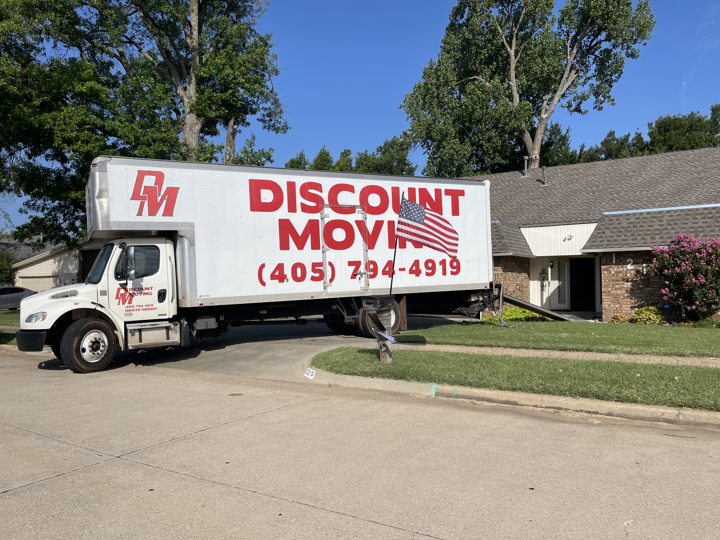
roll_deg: +0.3
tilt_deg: +1.7
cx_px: 360
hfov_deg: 67.3
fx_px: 541
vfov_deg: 53.1
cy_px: 270
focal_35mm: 26
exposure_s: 1/7407
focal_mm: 5.1
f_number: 1.6
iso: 32
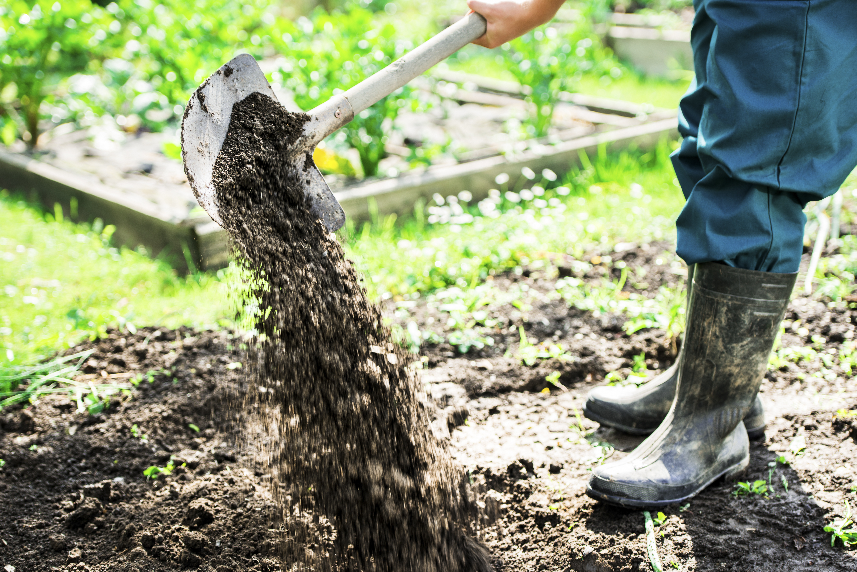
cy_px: 286
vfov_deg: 15.9
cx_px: 428
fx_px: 2048
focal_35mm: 86
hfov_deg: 23.6
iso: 100
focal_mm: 86
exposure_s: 1/200
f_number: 3.5
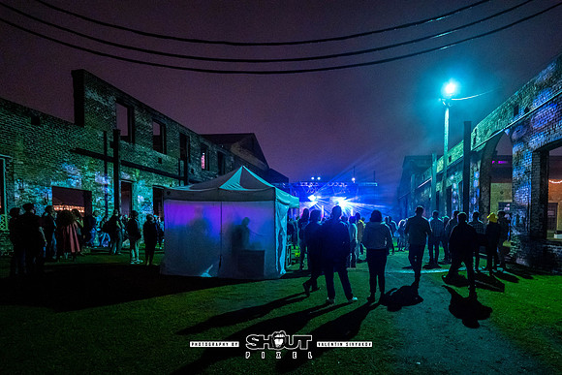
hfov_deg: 90.0
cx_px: 347
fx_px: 273
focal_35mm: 17
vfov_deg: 68.1
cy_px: 230
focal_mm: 14
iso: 3200
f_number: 2.8
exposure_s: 1/100
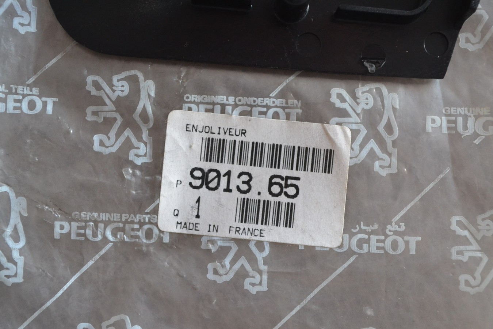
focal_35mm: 60
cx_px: 246
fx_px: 822
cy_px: 164
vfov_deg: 22.6
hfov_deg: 33.4
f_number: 5.3
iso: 1800
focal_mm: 40
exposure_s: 1/60
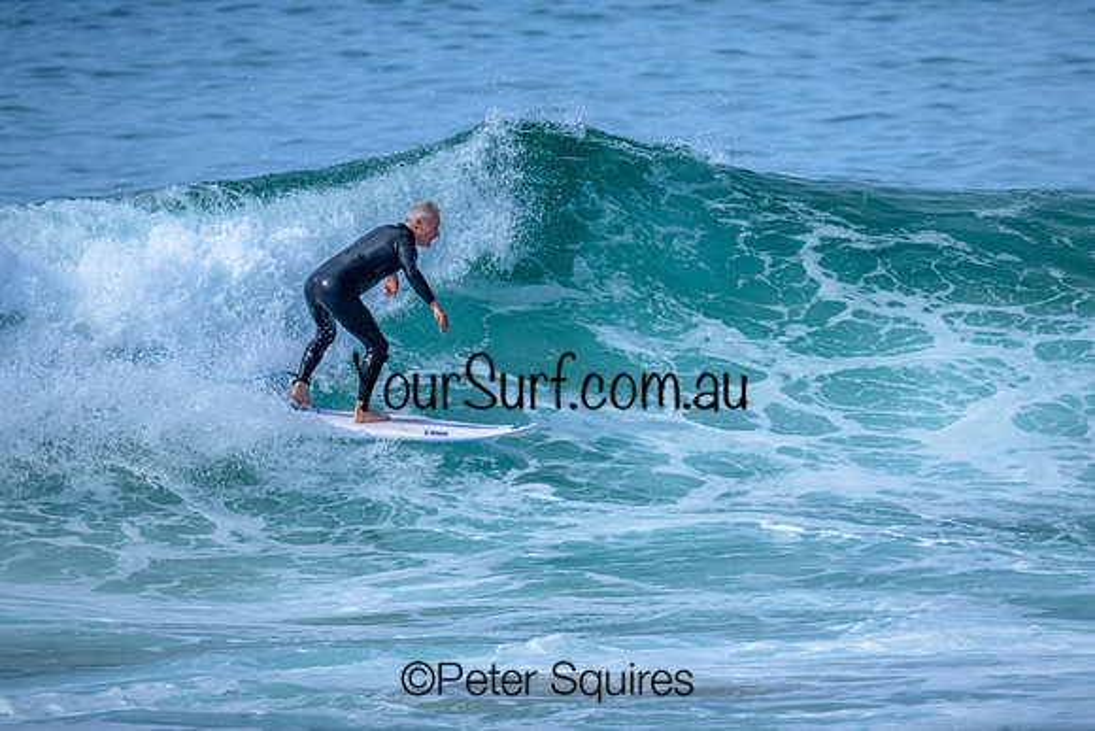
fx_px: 31032
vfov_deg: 1.3
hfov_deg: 2.0
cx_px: 561
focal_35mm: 1020
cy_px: 301
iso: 250
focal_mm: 800
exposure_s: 1/2000
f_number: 6.3
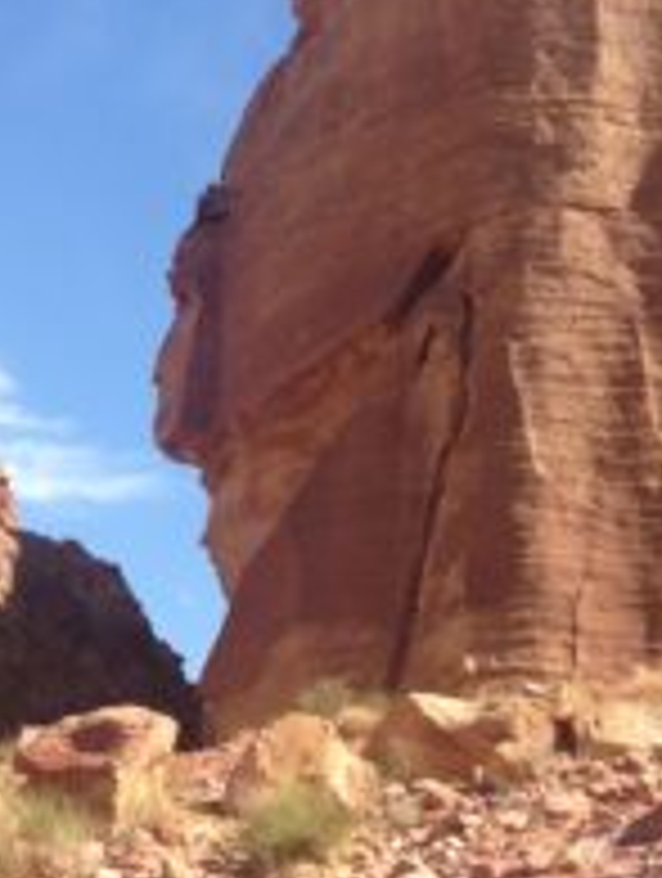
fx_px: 2287
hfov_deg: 16.4
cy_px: 588
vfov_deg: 21.6
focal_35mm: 90
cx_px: 171
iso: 50
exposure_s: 1/889
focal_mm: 4.12
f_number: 2.4
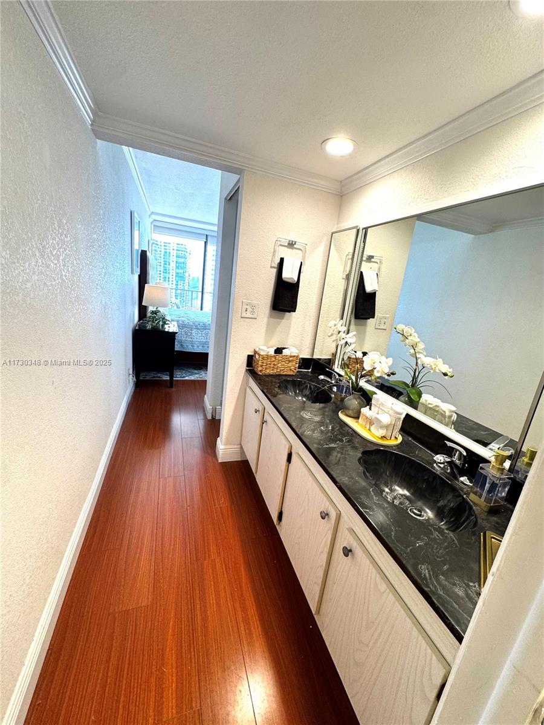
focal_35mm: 14
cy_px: 362
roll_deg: -5.5
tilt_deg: -14.0
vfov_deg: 102.1
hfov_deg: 85.7
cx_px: 272
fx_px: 293
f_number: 2.2
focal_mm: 2.22
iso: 125
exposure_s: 1/120
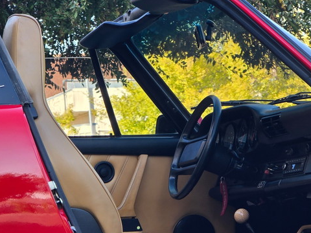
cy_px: 139
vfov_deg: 8.1
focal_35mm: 184
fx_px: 1653
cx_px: 168
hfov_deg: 10.7
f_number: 3.4
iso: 64
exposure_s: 1/120
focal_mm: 18.6
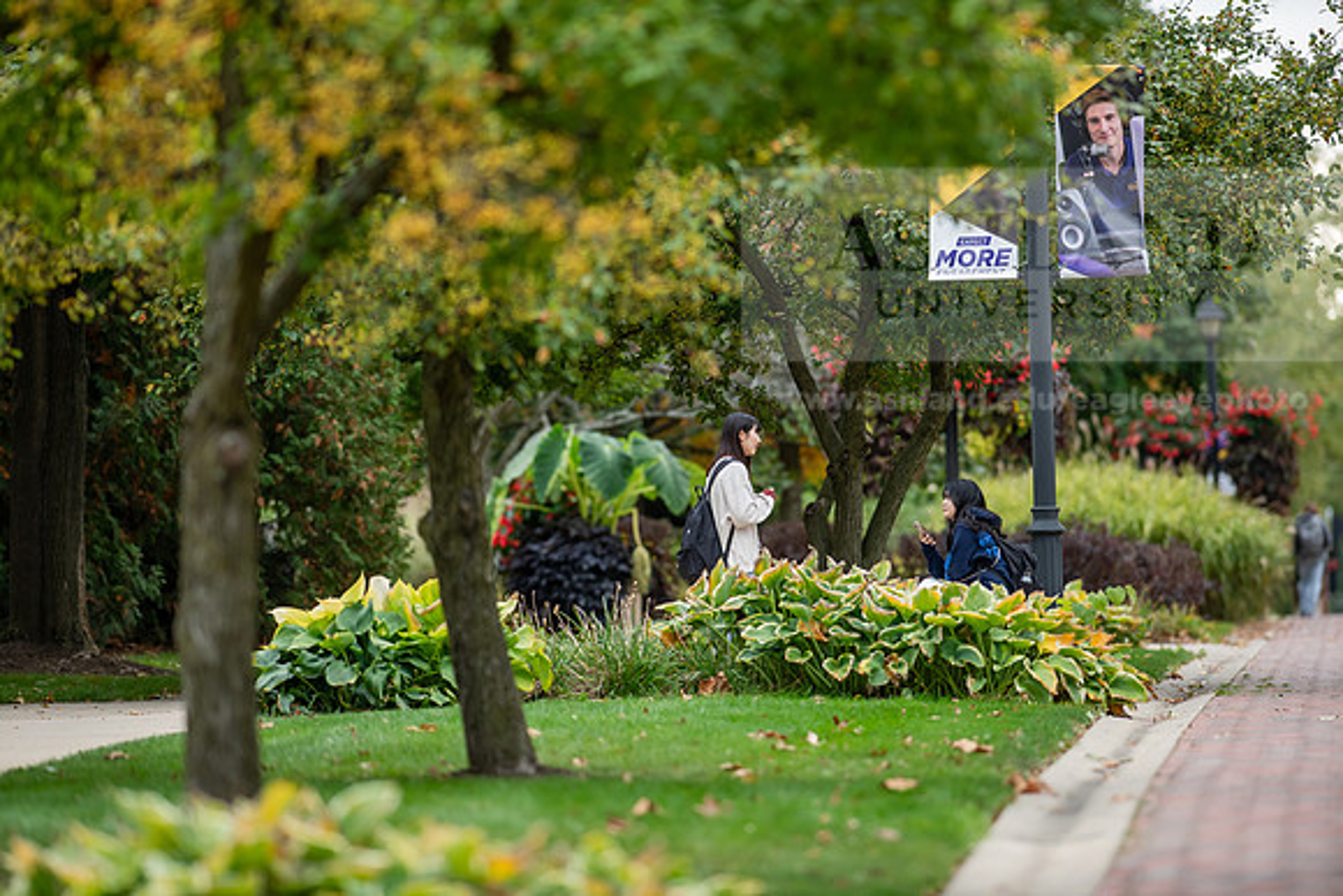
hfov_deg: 6.9
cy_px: 448
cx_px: 672
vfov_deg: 4.6
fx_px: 11194
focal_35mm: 300
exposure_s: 1/500
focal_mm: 300
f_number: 3.5
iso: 250
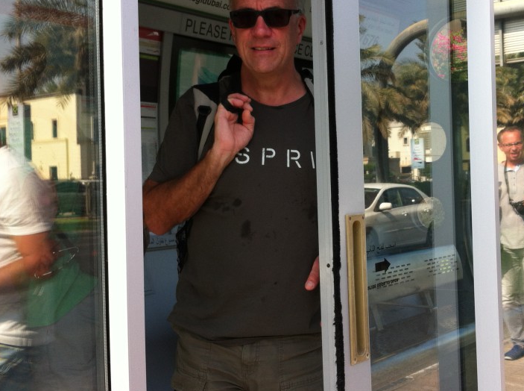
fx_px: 770
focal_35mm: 51
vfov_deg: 28.4
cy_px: 172
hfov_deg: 37.4
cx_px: 320
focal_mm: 3.85
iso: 80
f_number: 2.8
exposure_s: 1/464
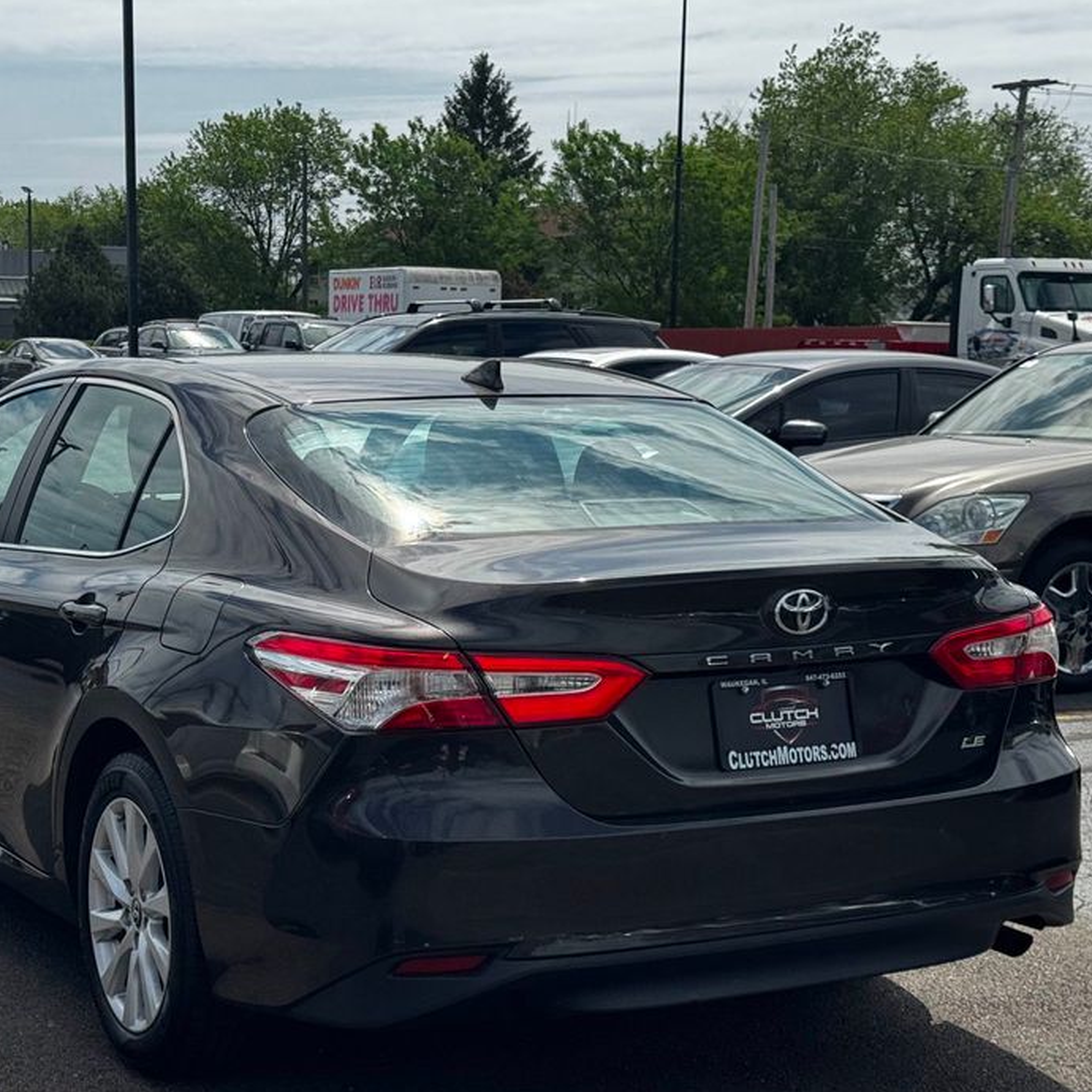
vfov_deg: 27.3
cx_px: 443
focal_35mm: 63
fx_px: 2248
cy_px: 576
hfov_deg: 27.2
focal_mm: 6.76
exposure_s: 1/7092
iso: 64
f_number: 1.78
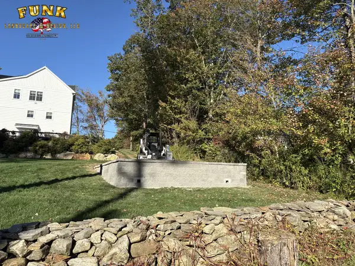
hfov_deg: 67.3
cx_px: 178
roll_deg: -1.8
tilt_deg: +10.8
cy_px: 133
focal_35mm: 26
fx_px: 267
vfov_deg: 53.1
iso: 64
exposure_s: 1/2985
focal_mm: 5.96
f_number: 1.6
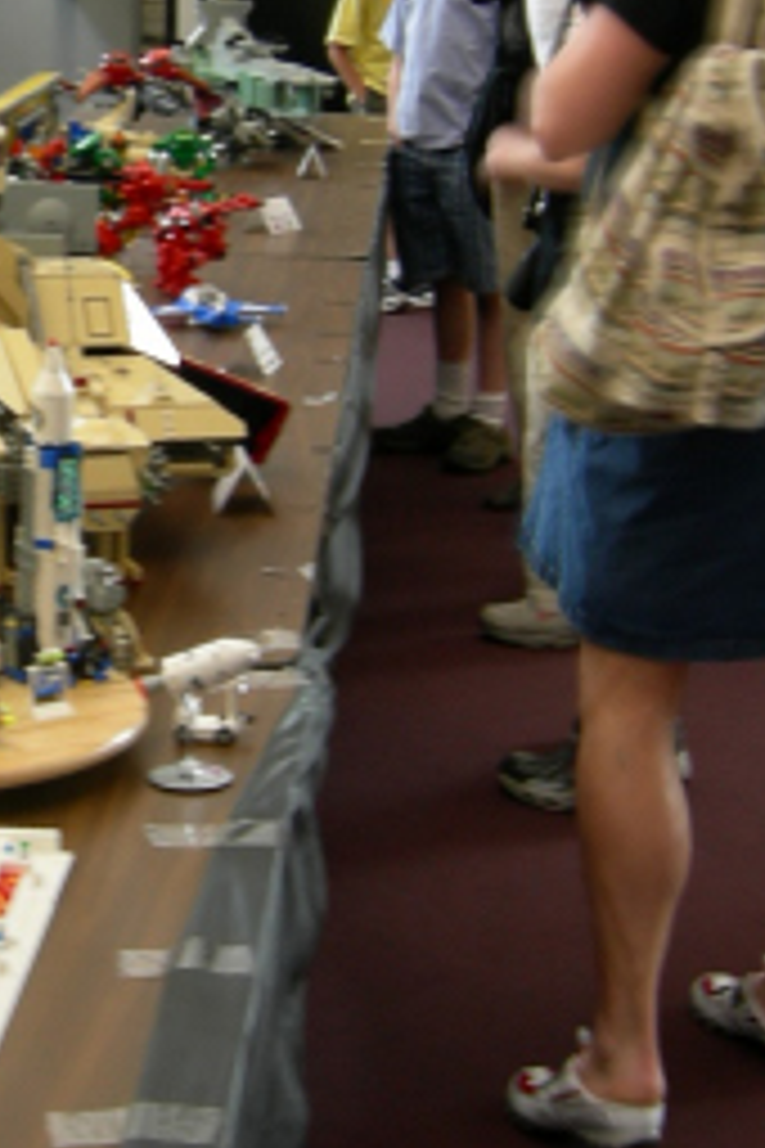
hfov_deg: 14.3
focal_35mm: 94
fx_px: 2996
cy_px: 356
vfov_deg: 21.6
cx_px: 4
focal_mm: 7.5
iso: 64
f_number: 2.7
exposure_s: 1/6.6
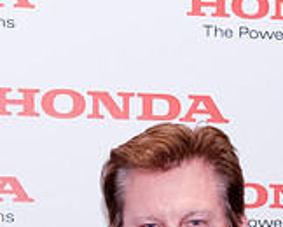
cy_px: 378
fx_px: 1686
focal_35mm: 201
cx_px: 181
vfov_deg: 7.5
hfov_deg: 9.6
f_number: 4
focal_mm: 34
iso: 1250
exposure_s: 1/100
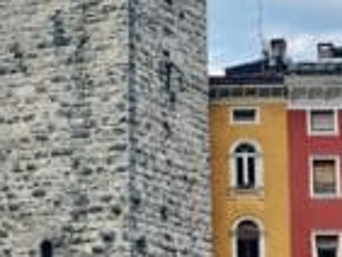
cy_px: 96
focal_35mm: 138
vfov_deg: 10.8
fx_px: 1365
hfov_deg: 14.1
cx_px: 10
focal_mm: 5.1
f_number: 1.6
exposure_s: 1/913
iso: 50
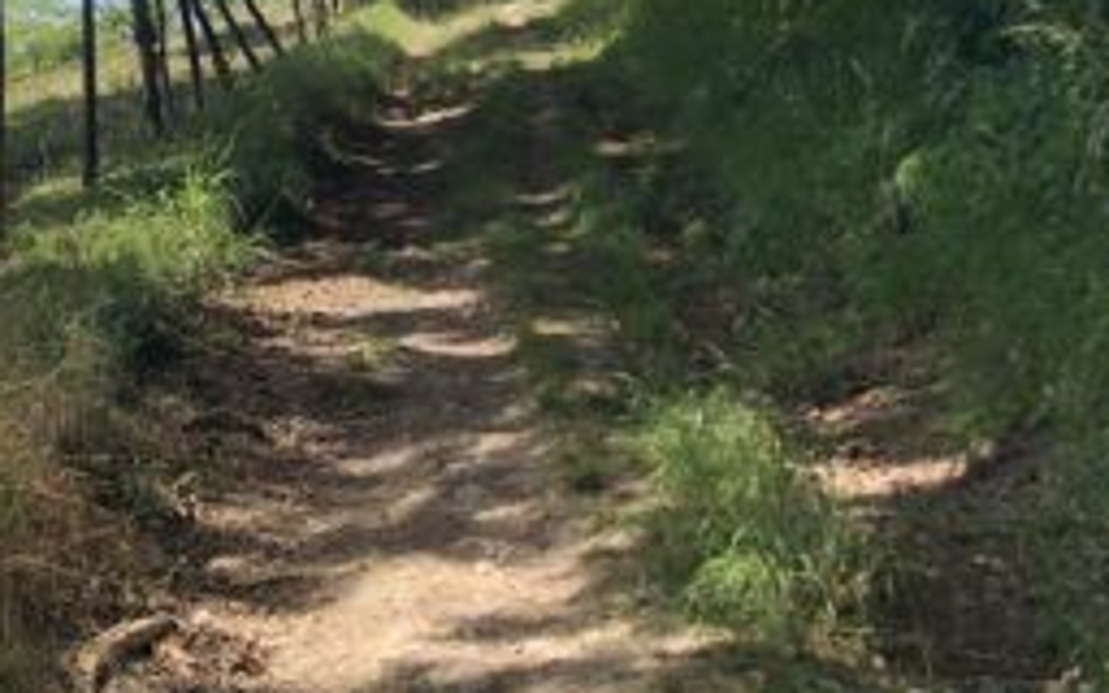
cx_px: -282
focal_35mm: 89
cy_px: 61
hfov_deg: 21.4
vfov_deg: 14.5
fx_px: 2690
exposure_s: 1/873
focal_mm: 3.99
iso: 20
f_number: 1.8
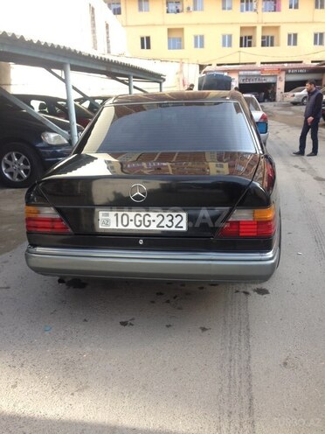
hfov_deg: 42.9
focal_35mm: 33
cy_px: 217
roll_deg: +0.1
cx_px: 162
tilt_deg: -14.3
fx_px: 413
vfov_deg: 55.4
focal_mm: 4.12
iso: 50
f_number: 2.4
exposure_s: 1/253
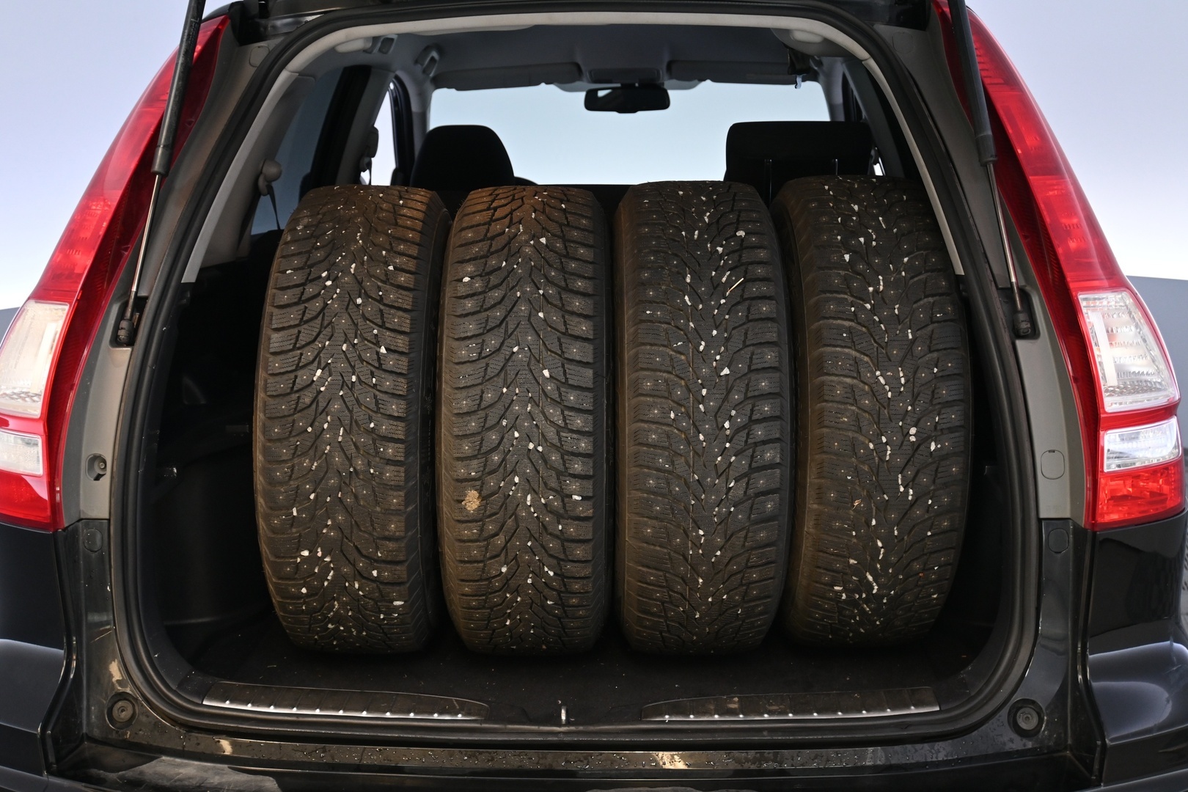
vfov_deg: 33.6
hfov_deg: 48.7
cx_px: 594
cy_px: 396
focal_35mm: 40
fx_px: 1312
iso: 800
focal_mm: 26.5
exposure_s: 1/40
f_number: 4.5
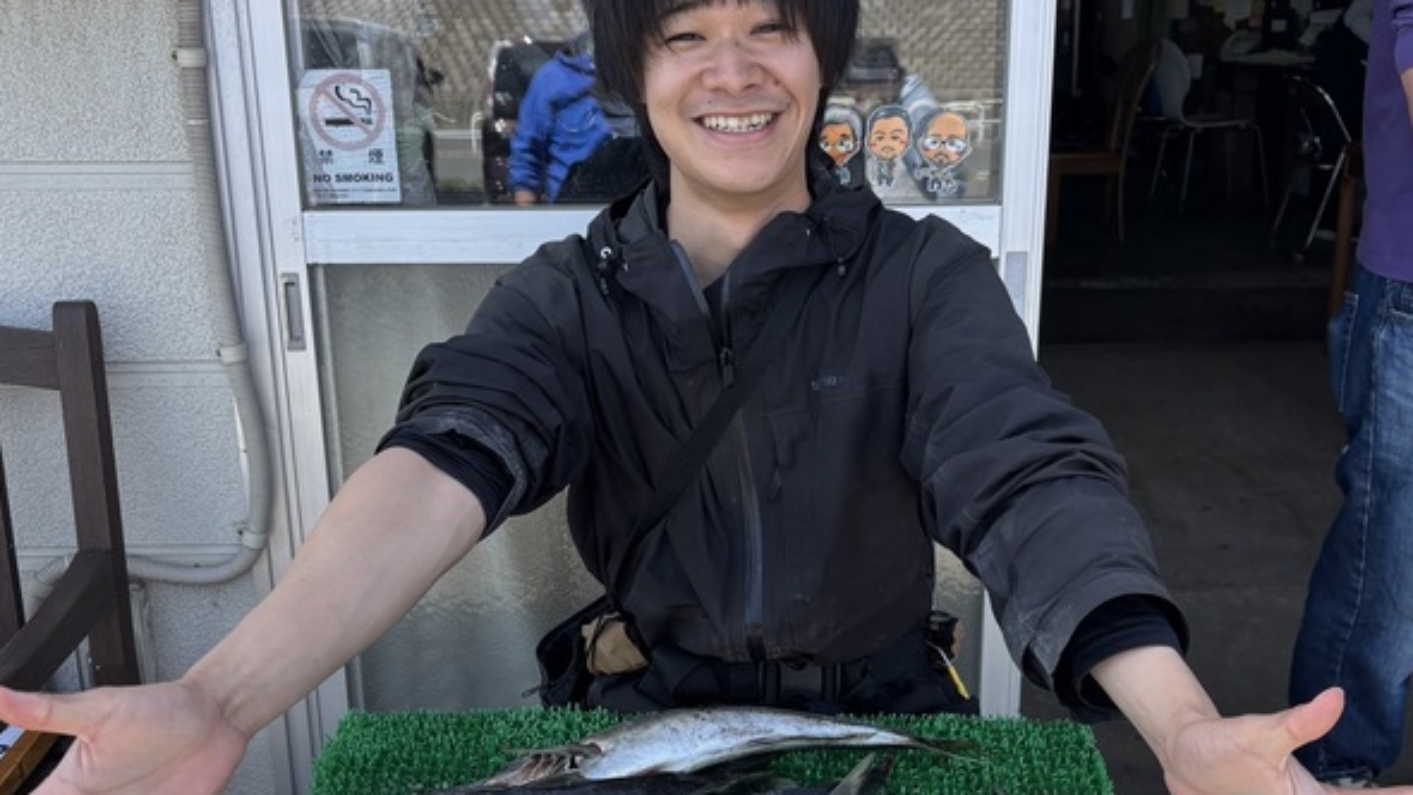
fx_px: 1536
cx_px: 745
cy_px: 510
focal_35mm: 41
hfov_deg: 49.4
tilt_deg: -17.9
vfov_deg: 28.9
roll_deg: -0.2
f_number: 1.6
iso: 50
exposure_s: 1/763
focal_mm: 5.96
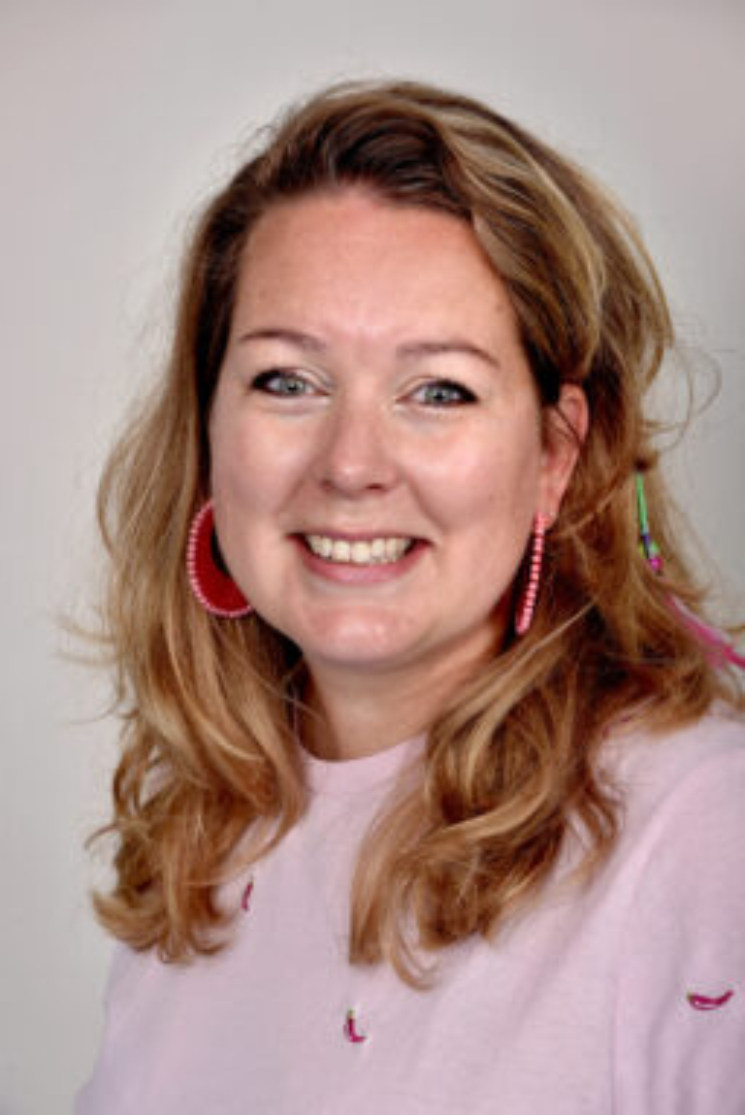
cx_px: 372
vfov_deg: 23.9
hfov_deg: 16.1
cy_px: 558
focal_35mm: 85
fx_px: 2634
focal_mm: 85
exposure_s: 1/160
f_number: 9
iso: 100
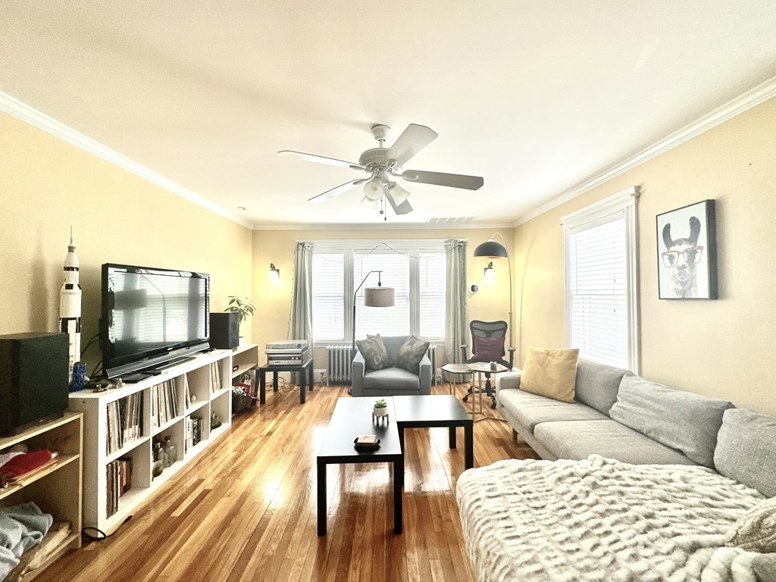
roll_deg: -1.3
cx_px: 388
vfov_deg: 85.7
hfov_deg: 102.1
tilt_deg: +0.2
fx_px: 314
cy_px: 291
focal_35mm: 14
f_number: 2.2
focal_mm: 2.22
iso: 125
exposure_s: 1/100
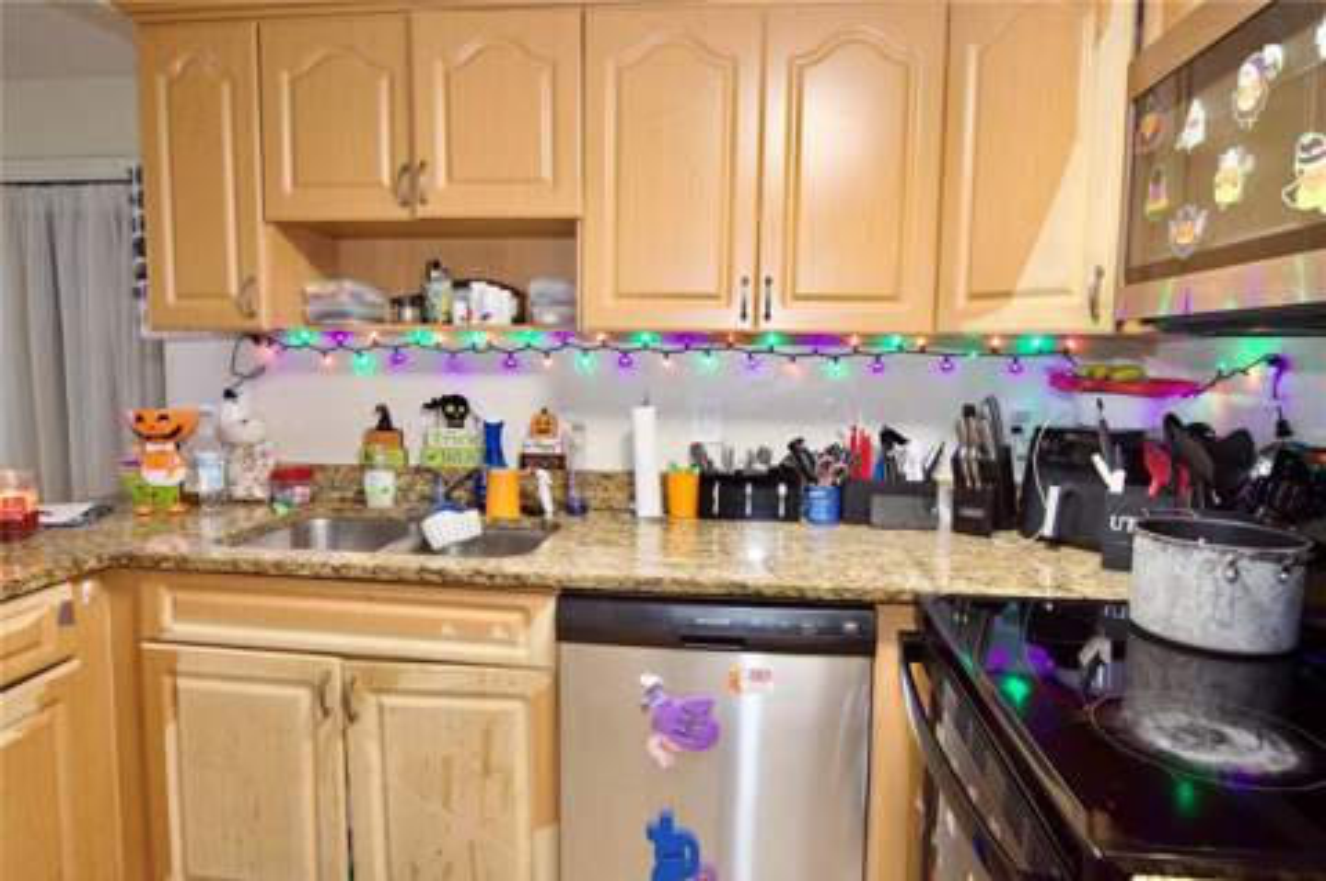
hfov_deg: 81.3
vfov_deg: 59.4
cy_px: 440
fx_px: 773
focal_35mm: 21
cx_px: 663
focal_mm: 14
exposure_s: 1/60
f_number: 4
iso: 2500
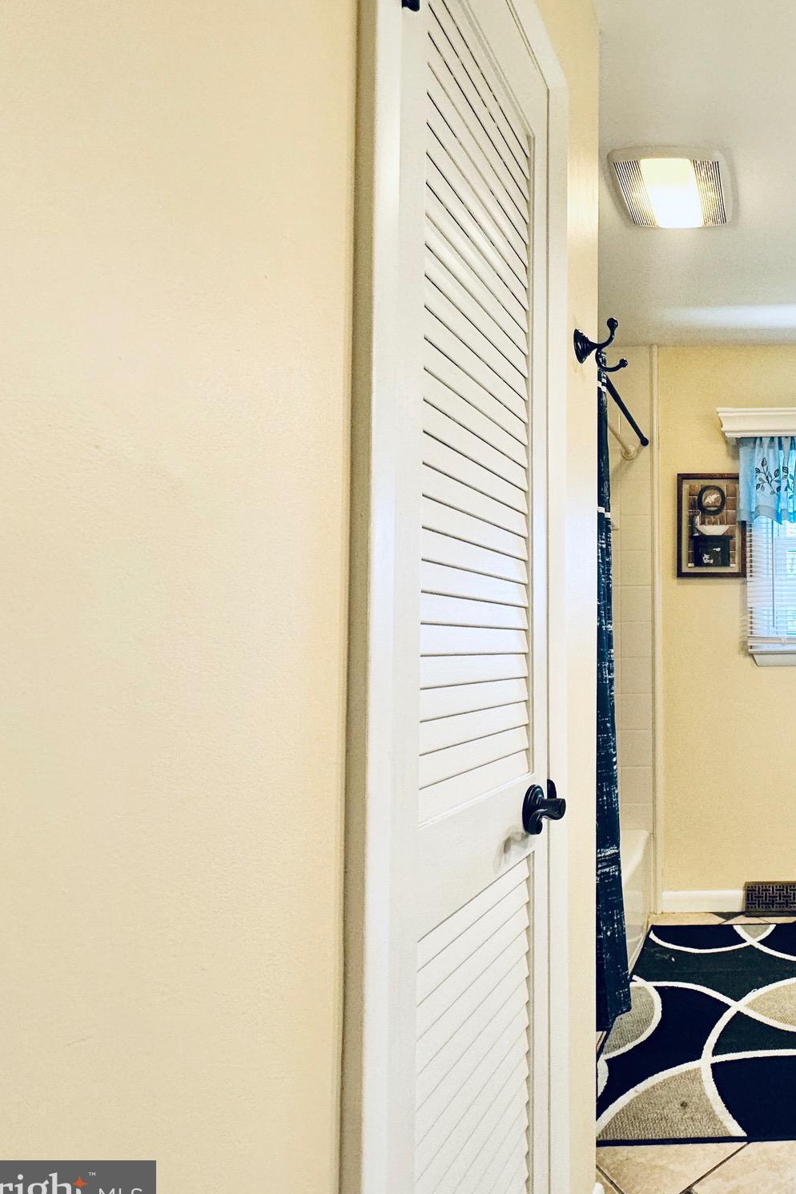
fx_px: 663
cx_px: 776
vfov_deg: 84.0
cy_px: 611
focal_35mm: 20
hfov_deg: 51.2
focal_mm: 2.22
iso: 160
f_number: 2.2
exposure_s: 1/120
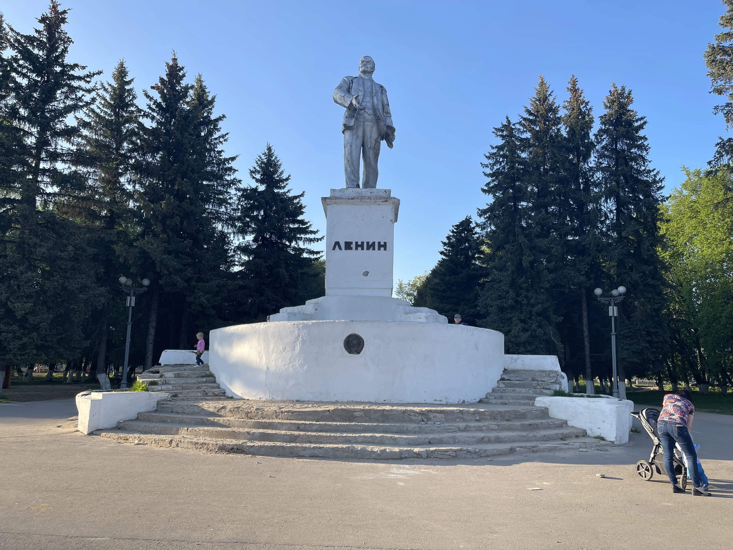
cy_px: 275
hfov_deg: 67.3
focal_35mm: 26
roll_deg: -0.7
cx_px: 366
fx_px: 551
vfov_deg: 53.1
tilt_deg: +9.6
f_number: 1.6
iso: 32
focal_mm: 5.1
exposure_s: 1/1188
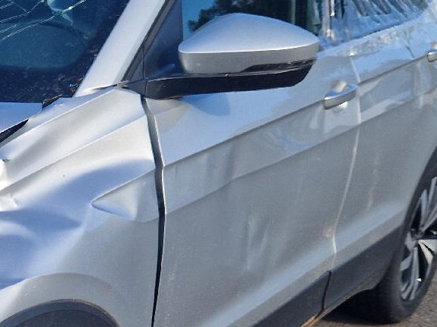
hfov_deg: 24.3
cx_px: -102
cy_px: 303
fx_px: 909
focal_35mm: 72
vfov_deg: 20.0
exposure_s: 1/714
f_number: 1.8
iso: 50
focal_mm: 5.4
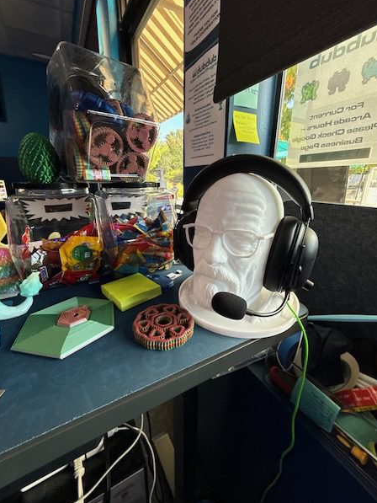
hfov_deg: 81.8
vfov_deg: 98.1
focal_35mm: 15
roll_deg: +1.0
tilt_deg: -14.1
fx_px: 218
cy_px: 243
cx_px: 187
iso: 320
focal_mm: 2.22
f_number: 2.2
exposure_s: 1/120
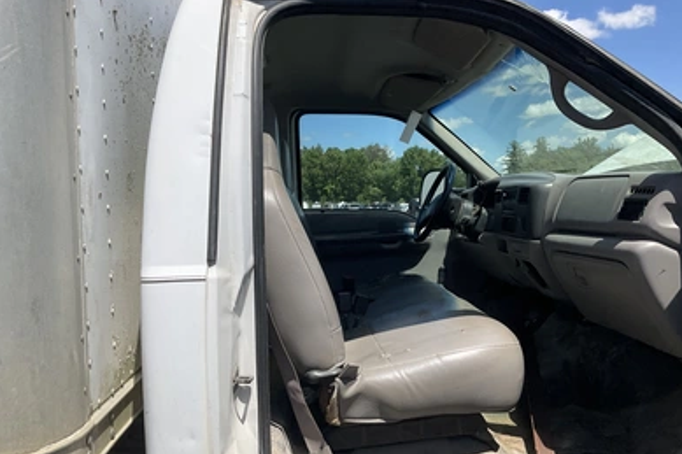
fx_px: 587
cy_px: 240
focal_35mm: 31
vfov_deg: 42.3
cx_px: 347
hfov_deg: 60.3
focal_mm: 3
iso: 25
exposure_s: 1/2227
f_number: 1.8
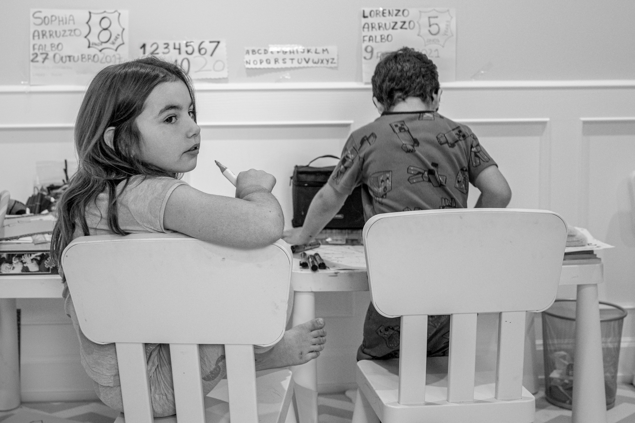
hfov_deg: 54.4
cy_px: 212
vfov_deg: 37.8
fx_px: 617
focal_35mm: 35
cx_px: 318
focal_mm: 35
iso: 1600
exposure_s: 1/100
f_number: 4
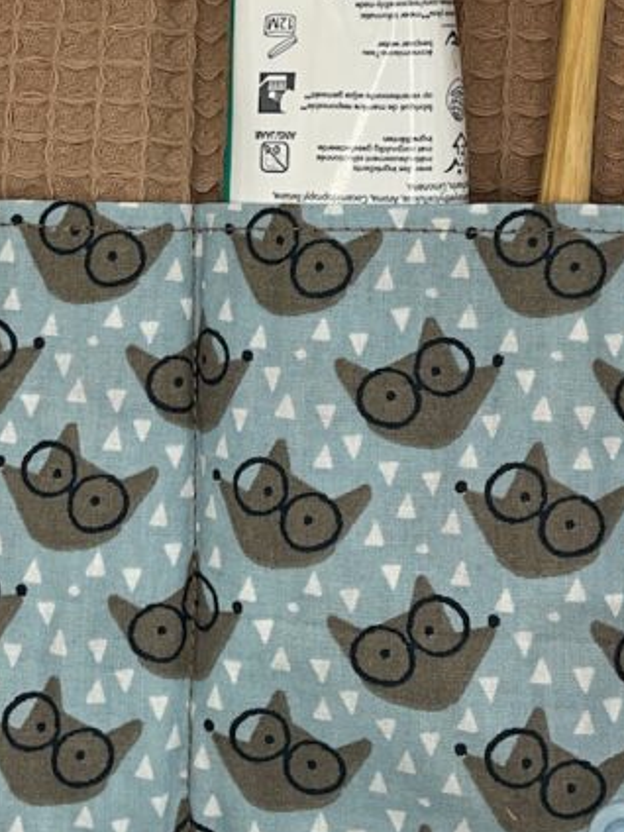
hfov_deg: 21.0
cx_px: 275
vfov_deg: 27.0
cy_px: 116
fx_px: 1682
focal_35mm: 70
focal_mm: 3
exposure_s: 1/265
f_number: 1.8
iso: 25
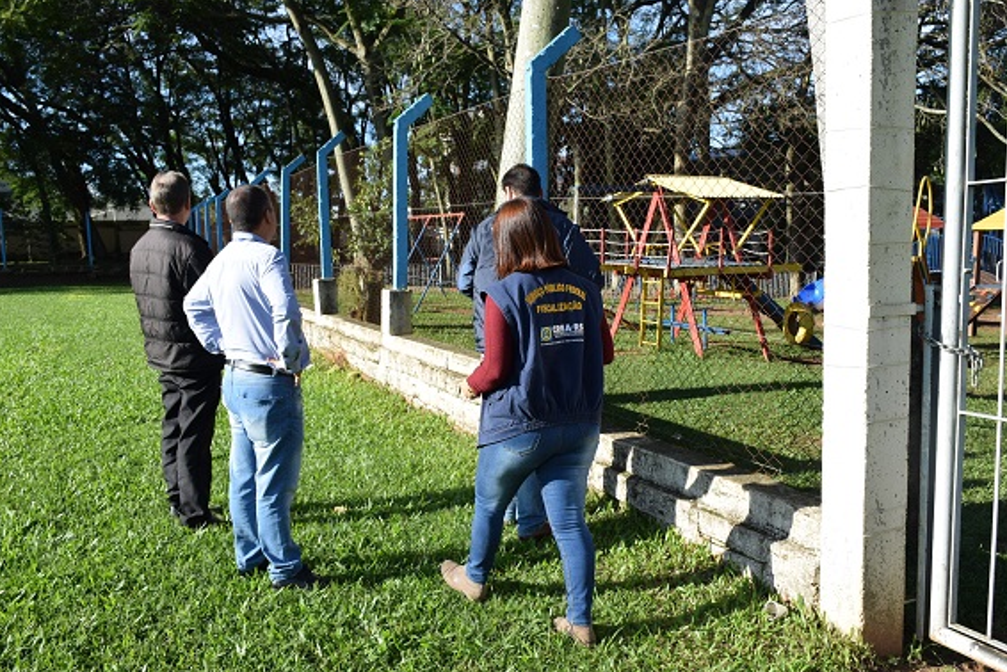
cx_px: 525
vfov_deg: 37.9
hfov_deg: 54.4
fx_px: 979
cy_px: 353
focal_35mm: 35
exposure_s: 1/320
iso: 200
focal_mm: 22
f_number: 9
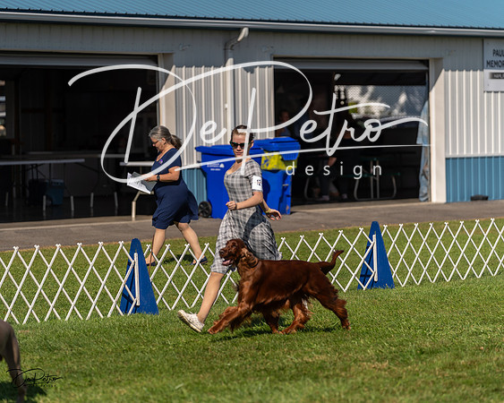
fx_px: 2620
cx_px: 252
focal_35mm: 176
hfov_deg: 11.0
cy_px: 202
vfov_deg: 8.8
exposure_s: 1/3200
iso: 200
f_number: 3.2
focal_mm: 156
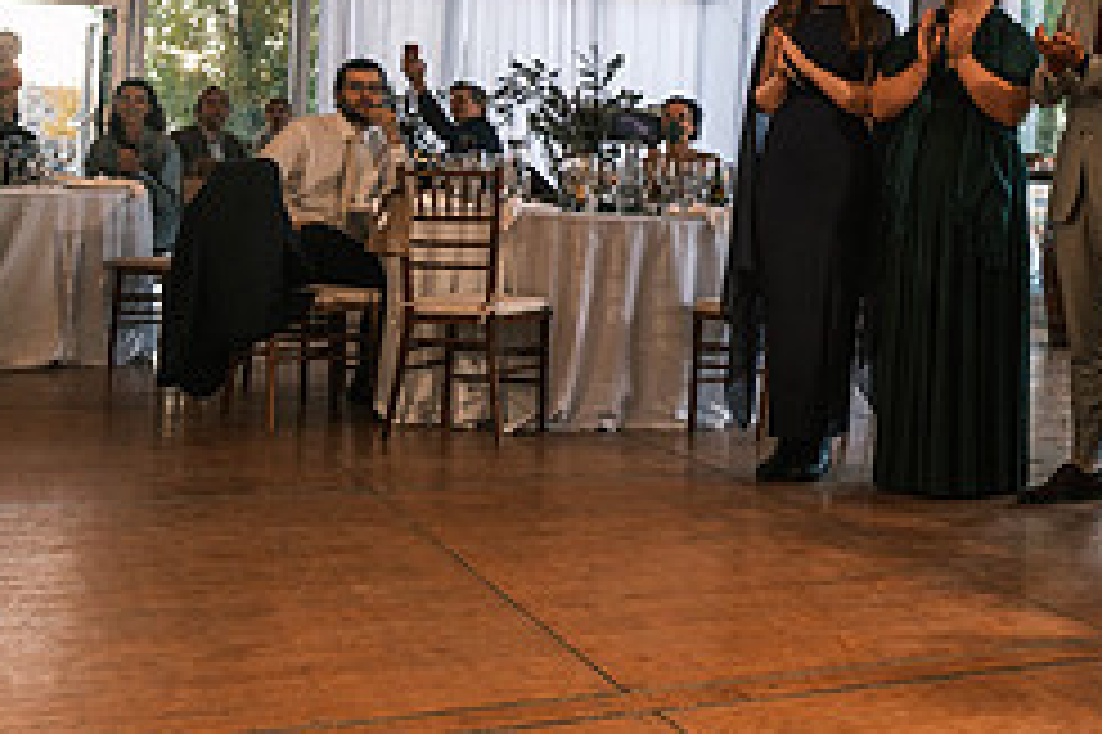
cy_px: 83
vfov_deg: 20.8
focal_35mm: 64
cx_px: 1210
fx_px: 1958
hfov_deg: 28.6
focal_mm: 18
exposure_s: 1/250
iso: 400
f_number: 2.8
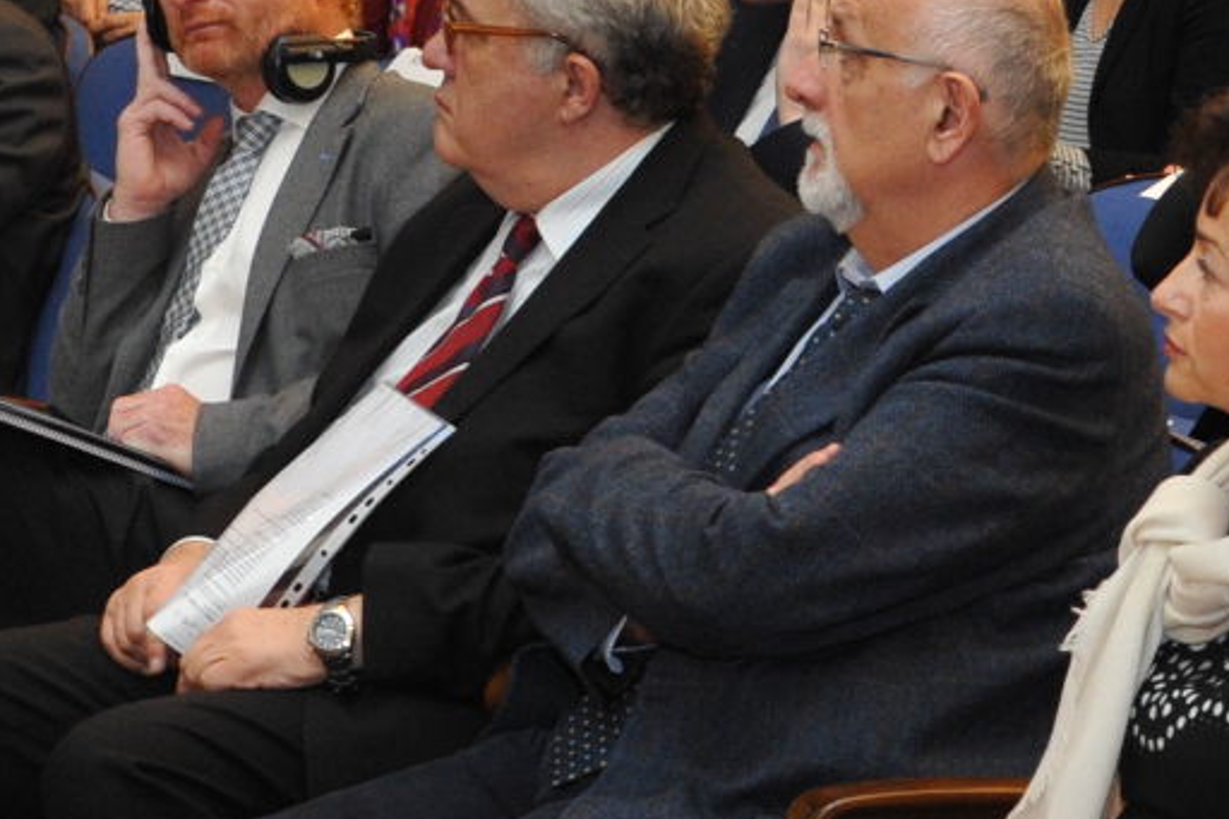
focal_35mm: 158
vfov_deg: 8.7
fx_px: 5392
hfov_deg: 12.9
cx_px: 1164
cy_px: 711
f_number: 5.6
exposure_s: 1/60
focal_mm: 38
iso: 2800
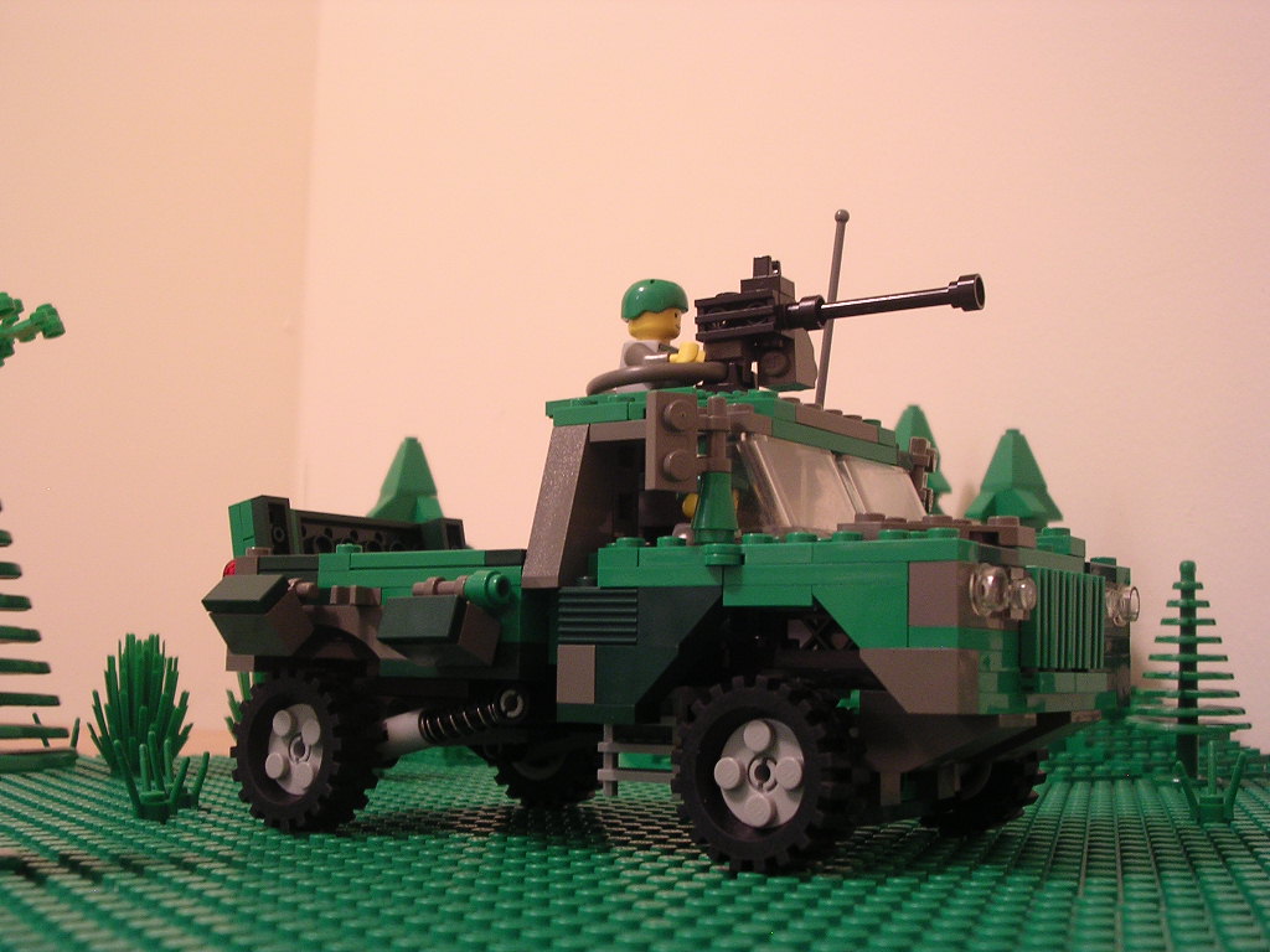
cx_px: 635
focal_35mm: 46
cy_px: 476
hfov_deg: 41.2
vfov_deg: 31.5
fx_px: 1688
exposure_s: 1/3.4
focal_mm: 7.1
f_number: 3
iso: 163
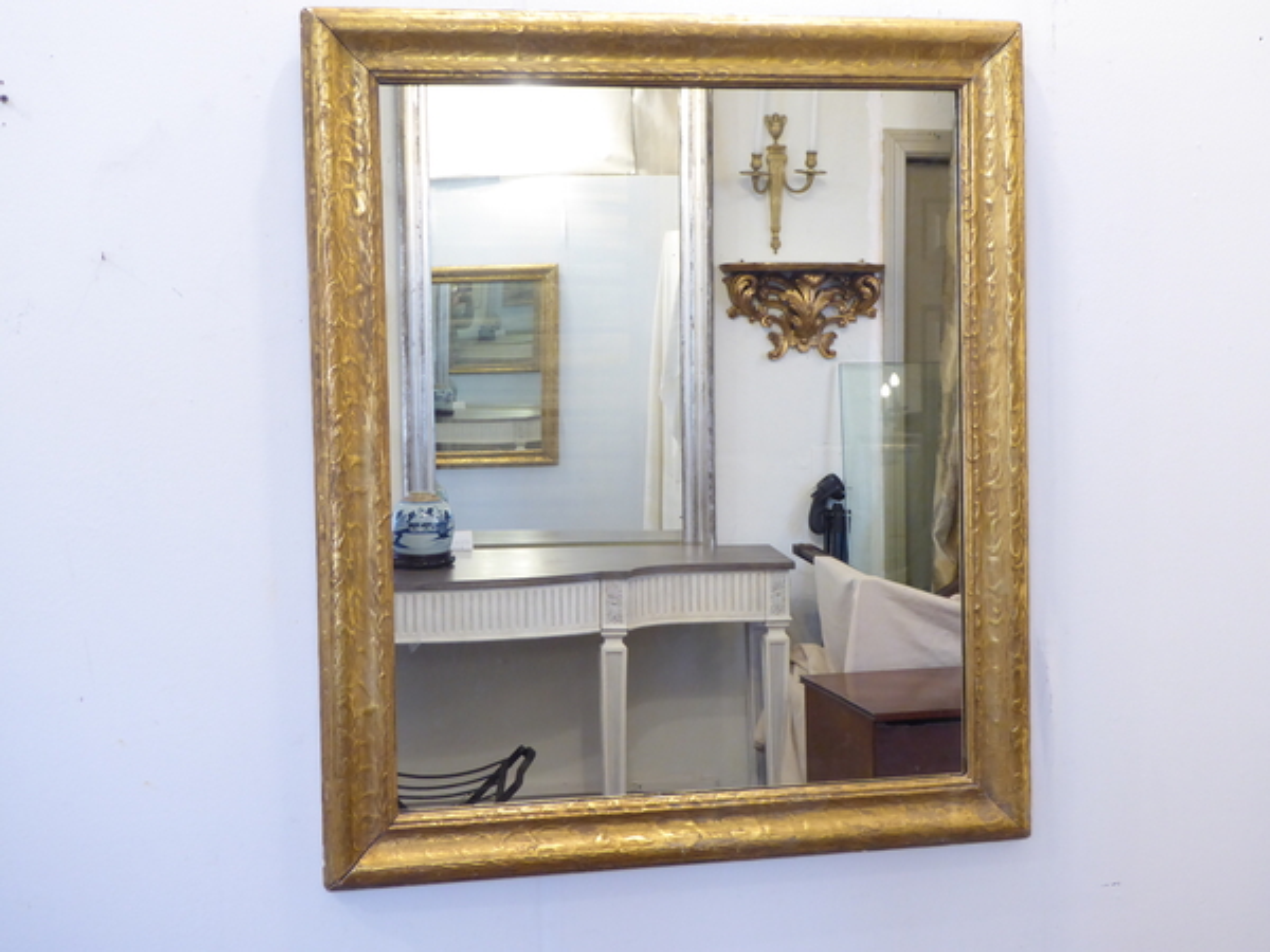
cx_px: 635
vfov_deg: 31.5
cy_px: 476
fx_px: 1688
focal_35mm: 46
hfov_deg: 41.2
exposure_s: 1/10
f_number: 3.9
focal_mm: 7.8
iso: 400
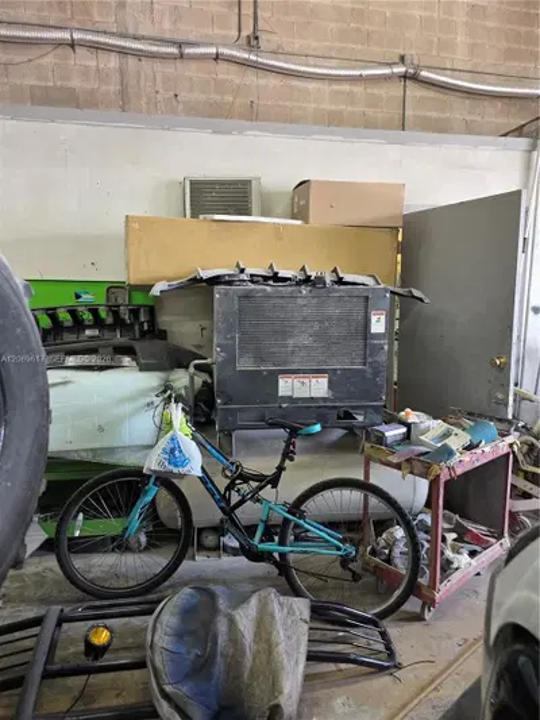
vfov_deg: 73.9
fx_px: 478
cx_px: 270
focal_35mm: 23
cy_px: 360
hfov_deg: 58.9
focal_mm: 6.3
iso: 200
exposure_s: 1/120
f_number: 1.7
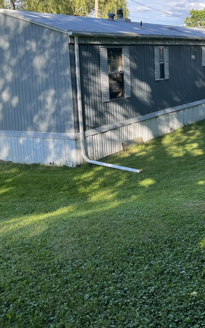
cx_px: 149
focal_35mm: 50
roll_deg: +2.4
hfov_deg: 25.6
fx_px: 447
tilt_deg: -7.8
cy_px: 107
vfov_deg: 39.8
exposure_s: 1/1009
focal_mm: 5.7
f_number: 1.5
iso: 50
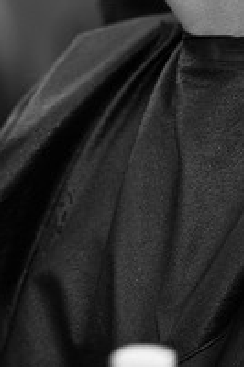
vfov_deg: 4.6
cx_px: 1
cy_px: -31
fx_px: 4593
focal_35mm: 451
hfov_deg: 3.0
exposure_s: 1/60
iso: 800
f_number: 4
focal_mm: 200
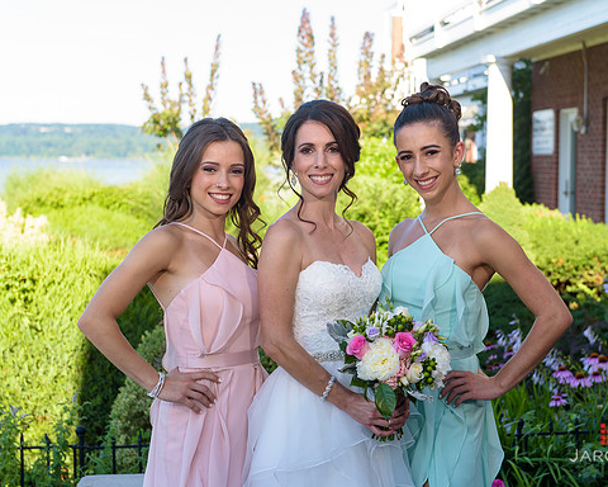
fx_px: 1224
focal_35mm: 68
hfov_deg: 27.9
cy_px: 244
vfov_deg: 22.5
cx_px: 323
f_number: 4
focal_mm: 60
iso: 200
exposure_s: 1/250
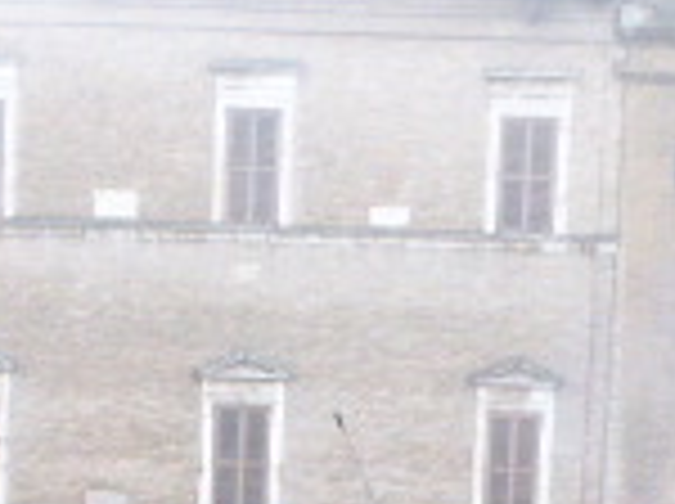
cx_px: -135
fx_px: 2083
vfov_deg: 12.0
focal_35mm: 107
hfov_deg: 17.5
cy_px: 1071
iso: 400
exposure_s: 1/30
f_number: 3.3
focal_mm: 4.3
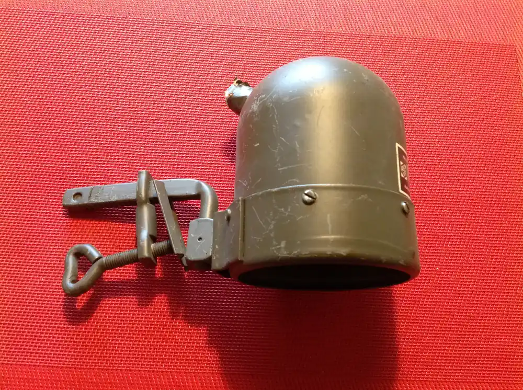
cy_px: 195
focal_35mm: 35
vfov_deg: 40.6
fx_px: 528
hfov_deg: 52.7
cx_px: 262
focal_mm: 4.28
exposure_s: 1/15
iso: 320
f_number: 2.4
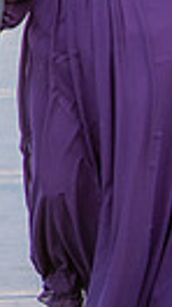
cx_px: -404
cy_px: -45
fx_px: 2617
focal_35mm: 322
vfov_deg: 6.7
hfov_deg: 3.6
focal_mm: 70
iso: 800
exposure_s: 1/320
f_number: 4
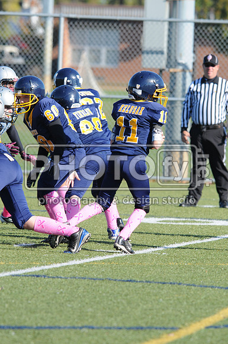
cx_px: 114
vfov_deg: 4.6
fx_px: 4287
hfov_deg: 3.0
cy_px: 172
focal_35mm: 450
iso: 200
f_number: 6.3
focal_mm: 300
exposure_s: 1/500
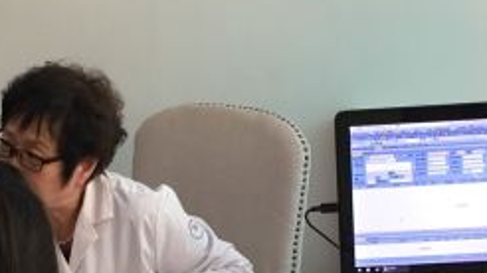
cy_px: 207
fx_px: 1161
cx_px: 143
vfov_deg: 13.4
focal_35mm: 90
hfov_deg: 23.5
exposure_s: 1/33
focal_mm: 4.15
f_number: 2.2
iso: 50
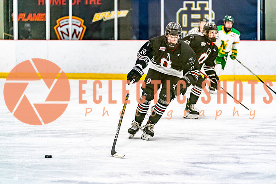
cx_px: 155
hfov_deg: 15.1
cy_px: 81
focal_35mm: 136
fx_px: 1042
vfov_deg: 10.1
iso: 3200
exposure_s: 1/1250
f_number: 2.8
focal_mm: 121
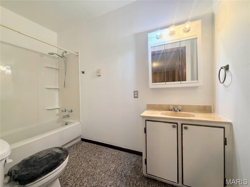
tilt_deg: -2.1
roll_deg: +1.5
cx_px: 125
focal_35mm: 14
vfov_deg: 85.7
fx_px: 101
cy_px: 94
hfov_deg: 102.1
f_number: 2.2
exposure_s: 1/60
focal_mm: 2.22
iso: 200
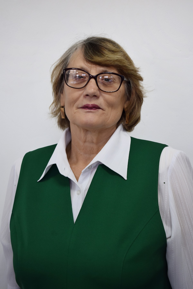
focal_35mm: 72
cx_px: 96
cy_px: 144
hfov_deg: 18.9
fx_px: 579
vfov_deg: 28.1
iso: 400
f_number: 5.3
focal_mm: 48
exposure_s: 1/60
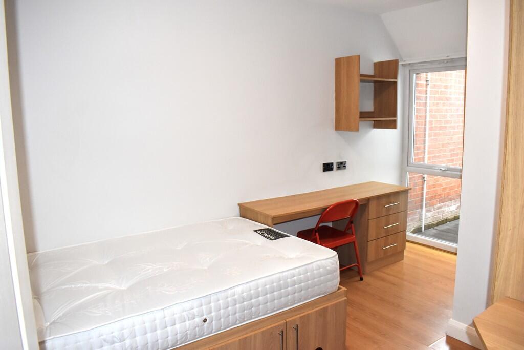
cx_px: 262
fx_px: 393
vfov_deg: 47.9
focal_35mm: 27
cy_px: 175
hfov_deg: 67.4
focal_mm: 18
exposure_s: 1/100
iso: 800
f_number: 5
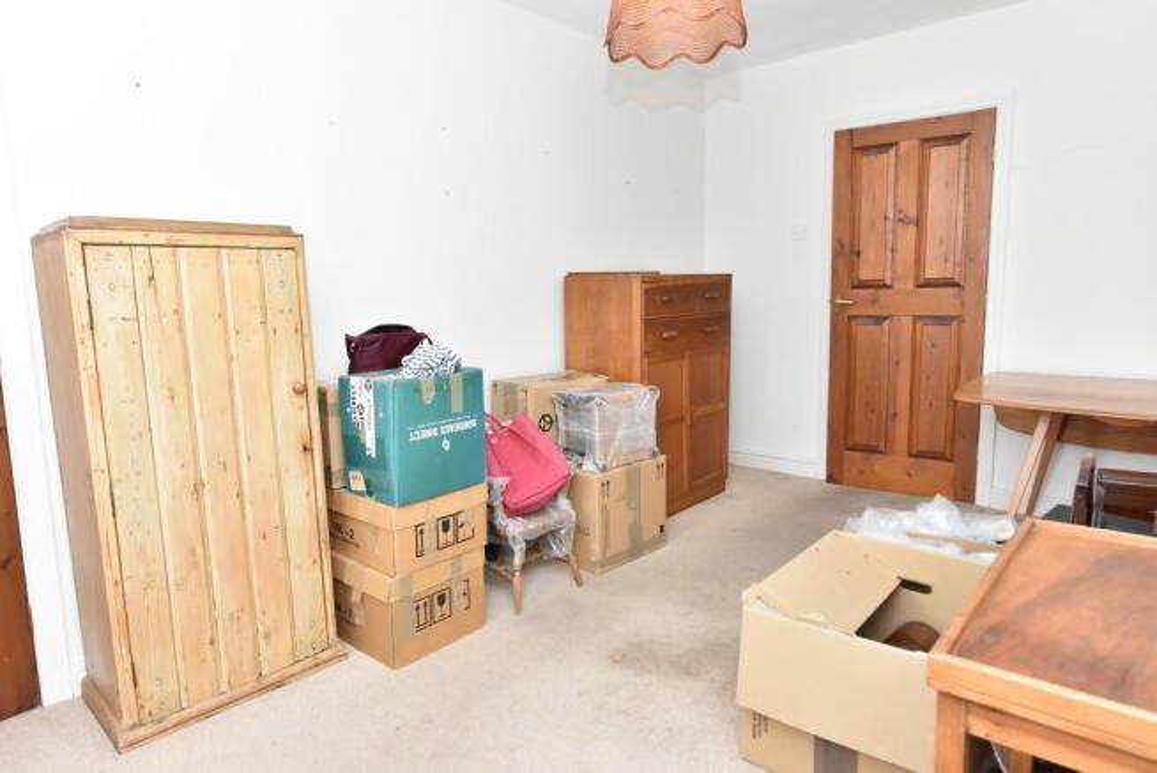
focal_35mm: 22
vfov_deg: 57.3
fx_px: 707
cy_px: 386
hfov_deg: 78.5
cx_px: 578
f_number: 9
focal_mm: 22
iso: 3200
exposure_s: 1/250
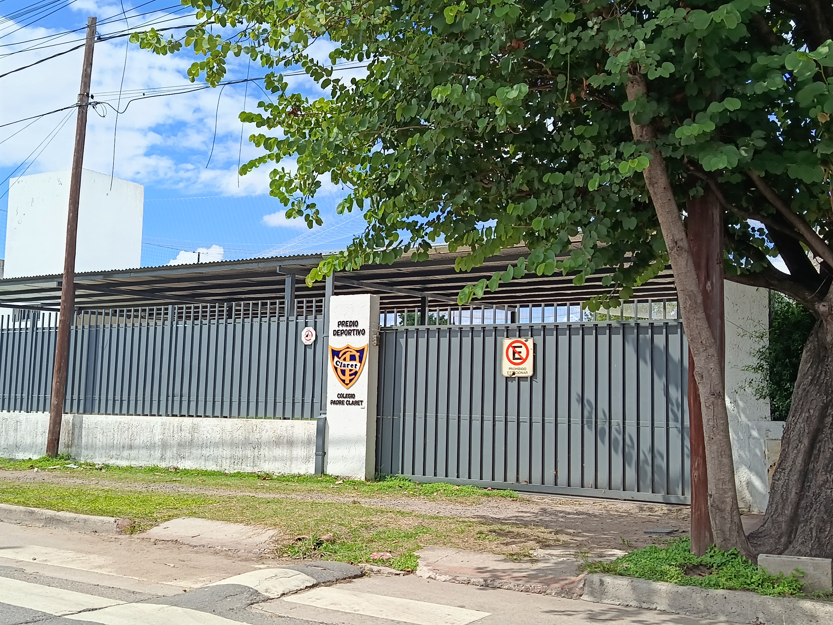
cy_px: 312
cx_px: 416
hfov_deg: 49.0
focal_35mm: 38
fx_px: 914
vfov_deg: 37.7
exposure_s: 1/538
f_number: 1.7
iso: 50
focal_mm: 5.24
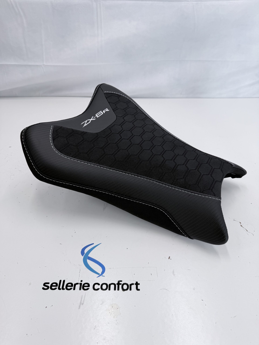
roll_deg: +0.0
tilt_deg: -40.0
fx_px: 239
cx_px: 130
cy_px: 172
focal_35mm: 24
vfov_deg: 71.6
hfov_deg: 56.8
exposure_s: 1/728
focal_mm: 6.76
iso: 80
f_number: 1.78
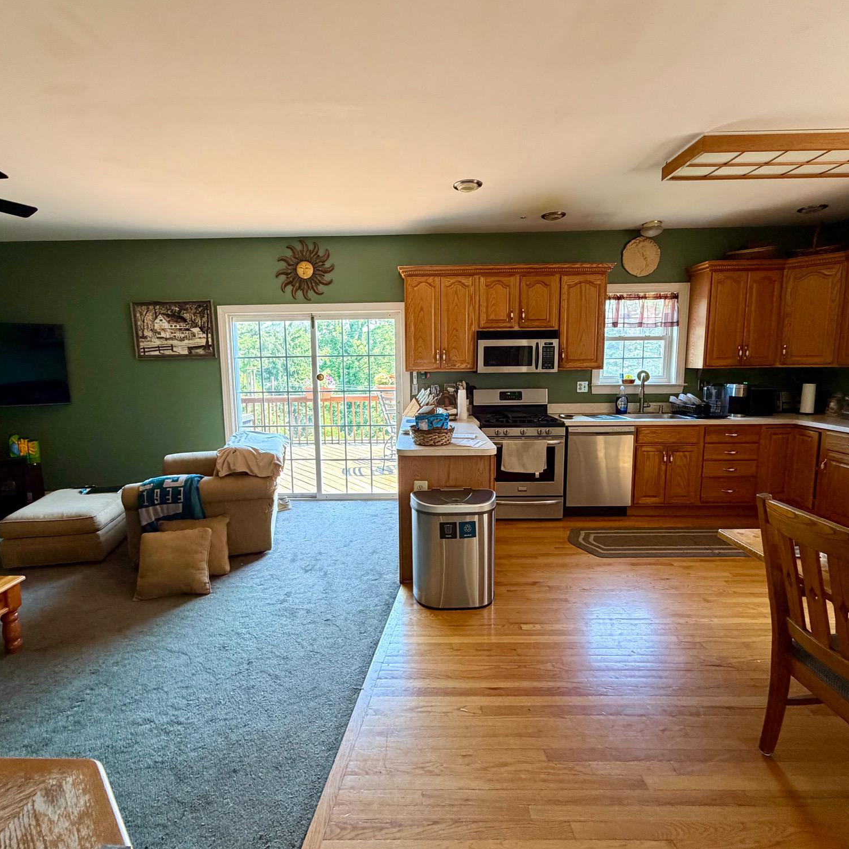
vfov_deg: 84.0
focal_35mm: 17
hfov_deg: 83.9
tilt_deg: -7.0
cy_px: 423
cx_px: 408
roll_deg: +0.4
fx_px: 472
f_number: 2.2
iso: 320
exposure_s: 1/98
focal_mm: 2.22
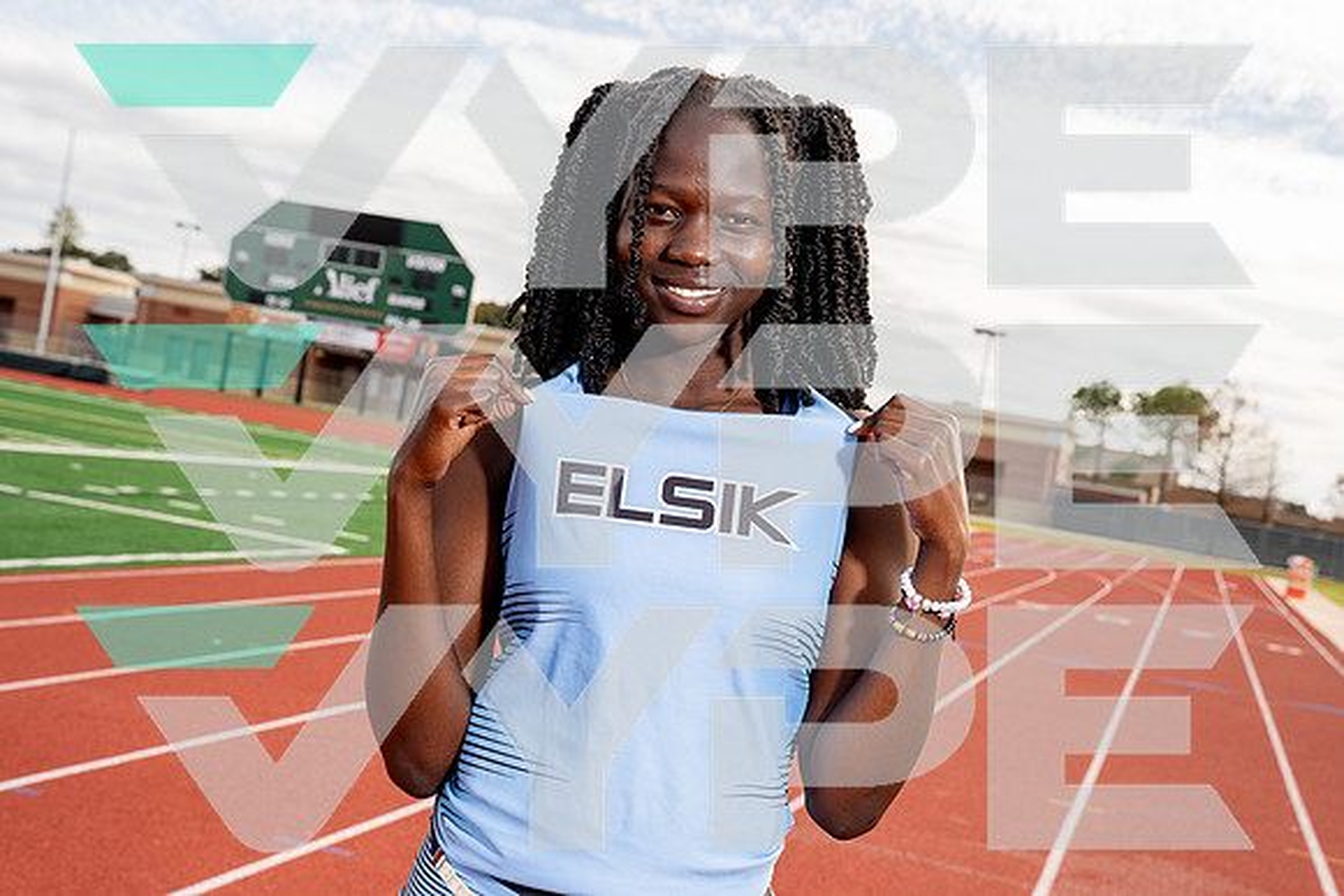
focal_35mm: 55
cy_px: 448
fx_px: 2054
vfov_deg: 24.6
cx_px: 672
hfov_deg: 36.2
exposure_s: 1/250
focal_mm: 55
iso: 160
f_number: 8
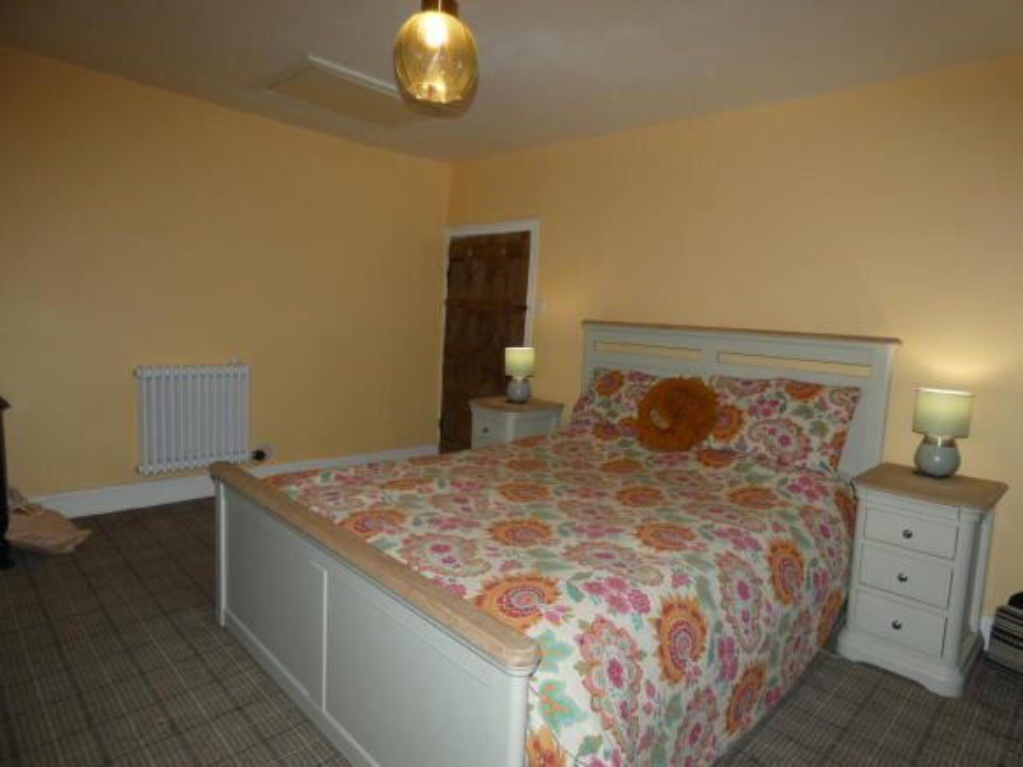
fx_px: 591
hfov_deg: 81.8
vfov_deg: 66.0
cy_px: 384
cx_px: 512
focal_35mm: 20
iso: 100
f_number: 2.8
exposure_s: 1/60
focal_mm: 3.6
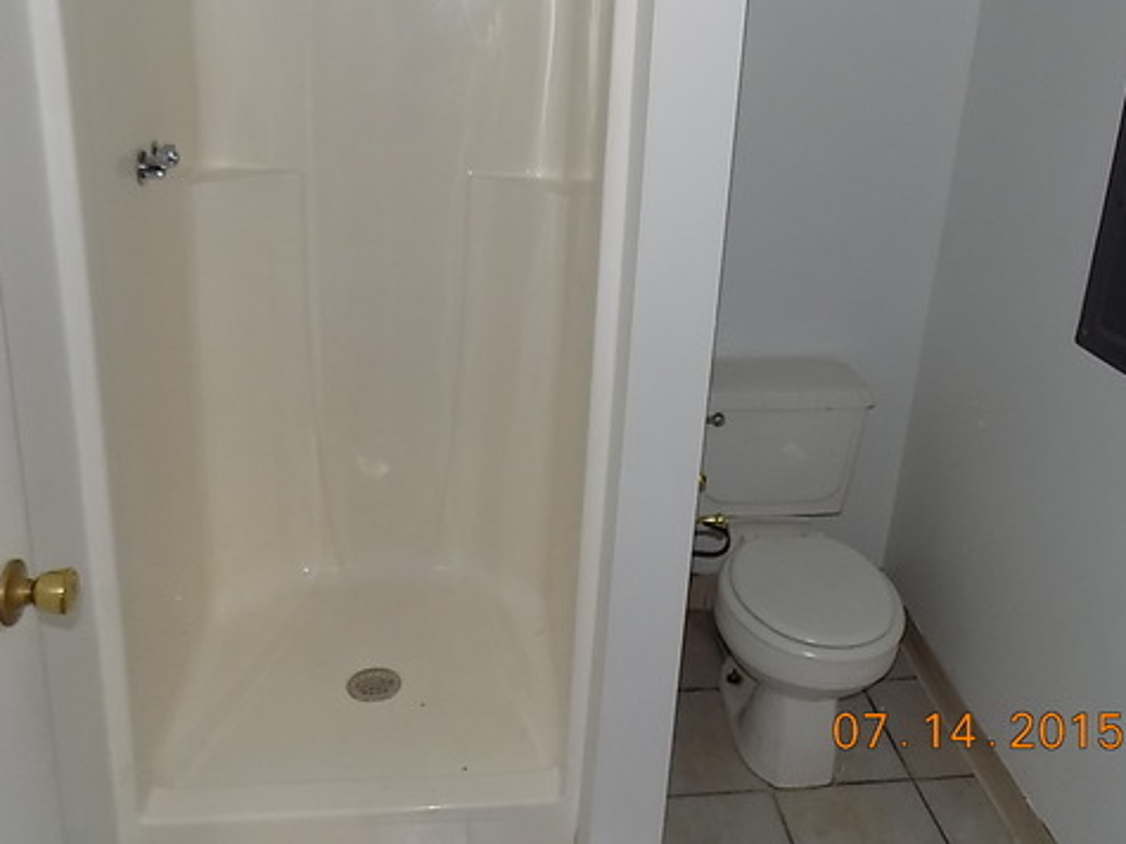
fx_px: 1008
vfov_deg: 44.9
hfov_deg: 58.3
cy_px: 296
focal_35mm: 31
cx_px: 619
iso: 200
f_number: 3.1
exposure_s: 1/30
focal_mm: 4
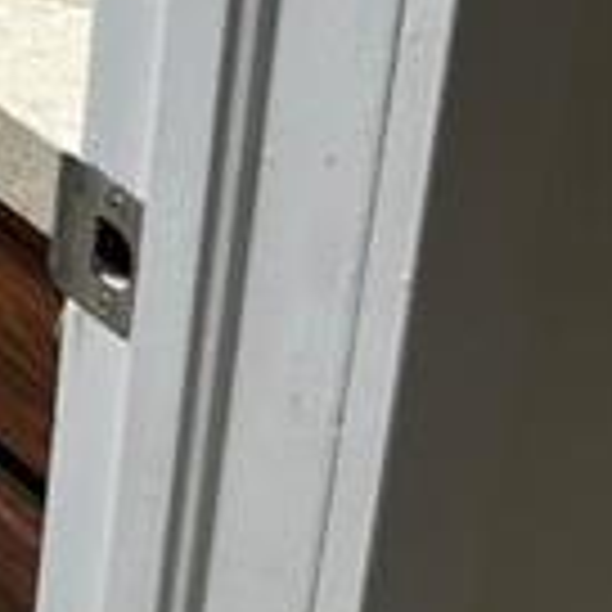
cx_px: -655
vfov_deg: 11.3
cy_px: -621
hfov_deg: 11.2
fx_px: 2800
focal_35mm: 140
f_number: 1.8
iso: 64
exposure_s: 1/109
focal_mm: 3
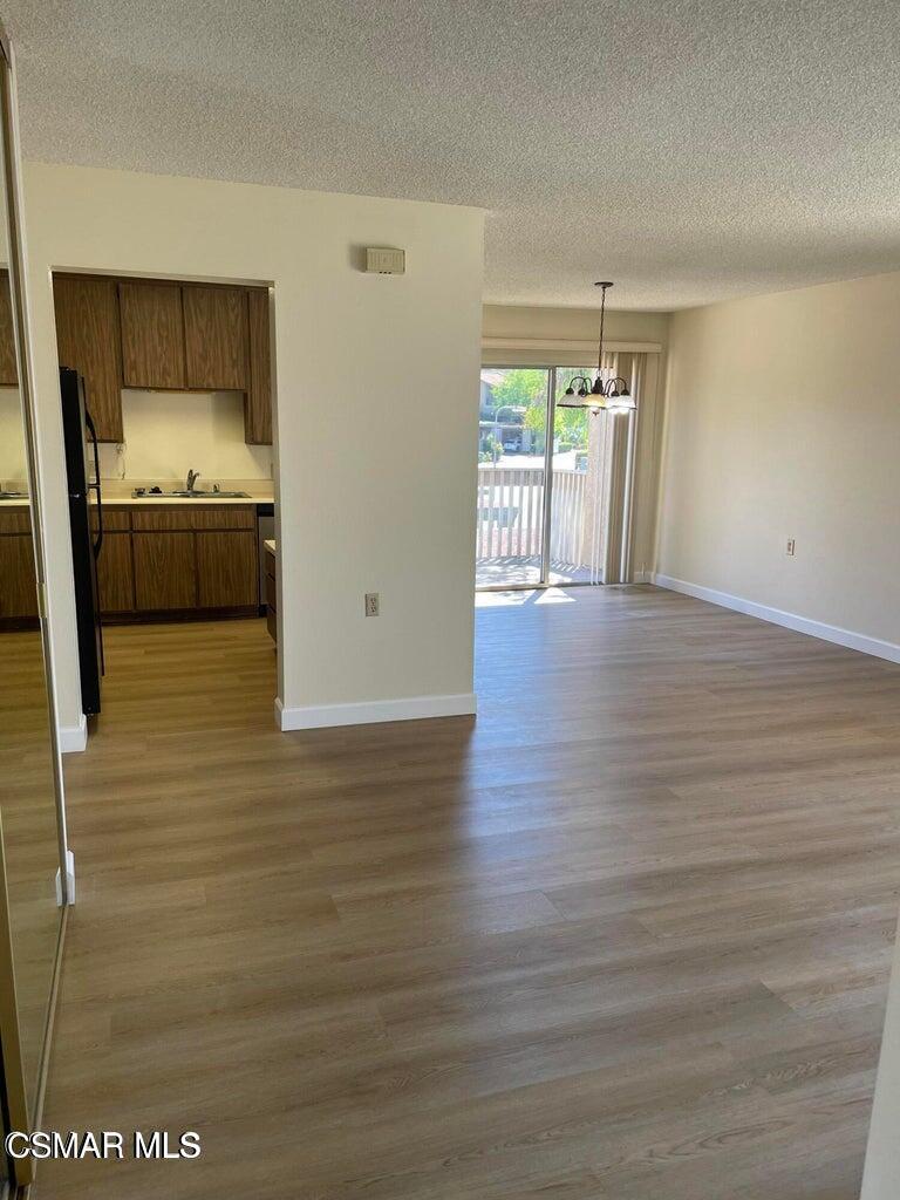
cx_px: 450
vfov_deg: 67.3
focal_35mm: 26
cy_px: 600
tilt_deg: -12.0
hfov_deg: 53.1
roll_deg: -0.4
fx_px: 901
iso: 50
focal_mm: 4.2
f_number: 1.6
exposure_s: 1/120
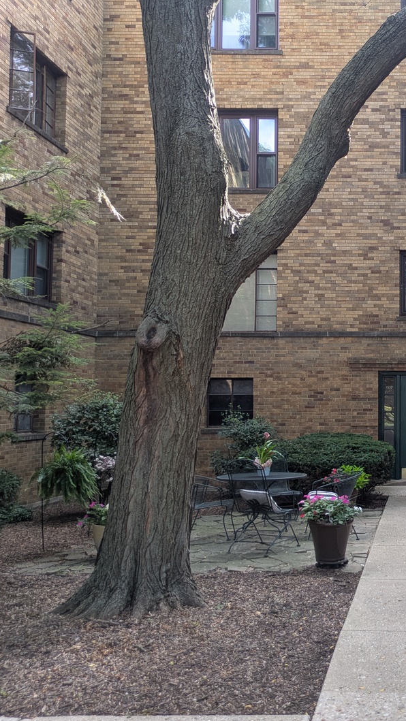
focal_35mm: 37
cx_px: 419
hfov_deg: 29.6
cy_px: 366
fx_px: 708
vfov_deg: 54.0
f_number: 1.89
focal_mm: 5.43
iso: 84
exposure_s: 1/120
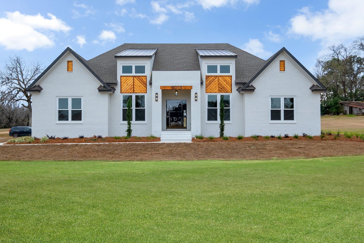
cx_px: 182
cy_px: 122
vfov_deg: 45.0
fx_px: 293
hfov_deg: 63.7
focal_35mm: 29
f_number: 8
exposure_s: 1/200
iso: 400
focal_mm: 19.1
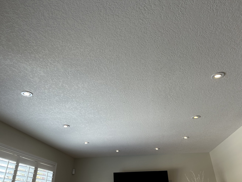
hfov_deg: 67.3
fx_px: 182
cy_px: 91
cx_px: 121
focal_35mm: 26
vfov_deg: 53.1
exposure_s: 1/120
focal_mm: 5.7
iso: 40
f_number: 1.5
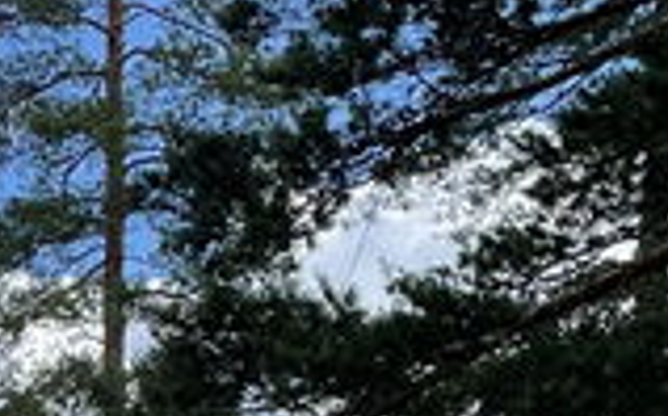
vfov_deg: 8.3
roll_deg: +0.0
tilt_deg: +1.9
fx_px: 2692
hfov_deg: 13.2
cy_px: 916
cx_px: -393
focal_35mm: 148
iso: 32
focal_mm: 4.2
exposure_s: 1/2353
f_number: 1.6
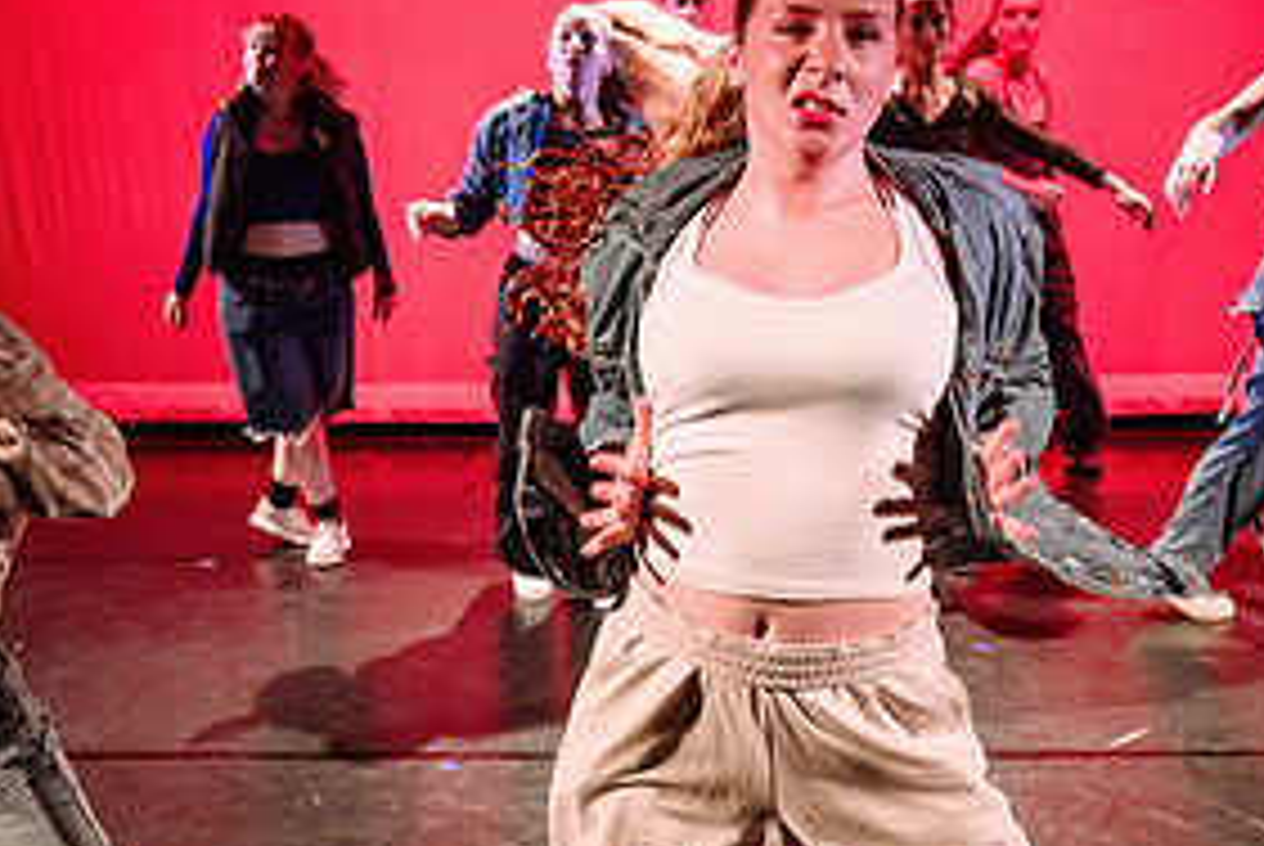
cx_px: 587
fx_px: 1968
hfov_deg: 35.6
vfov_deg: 23.8
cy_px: 712
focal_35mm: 56
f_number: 2.8
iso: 6400
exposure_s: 1/300
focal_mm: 24
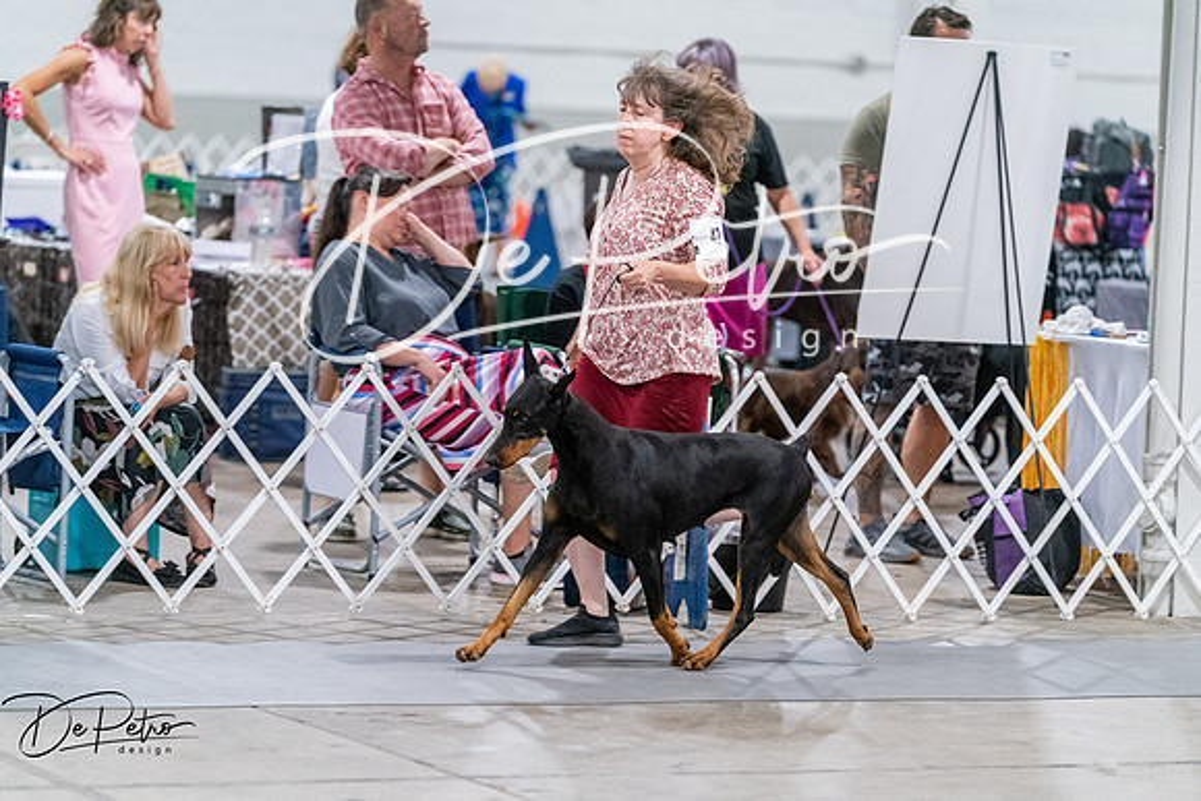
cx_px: 600
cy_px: 400
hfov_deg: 13.2
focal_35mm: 155
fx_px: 5172
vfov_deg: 8.9
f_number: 3.2
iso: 6400
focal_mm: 155
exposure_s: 1/320
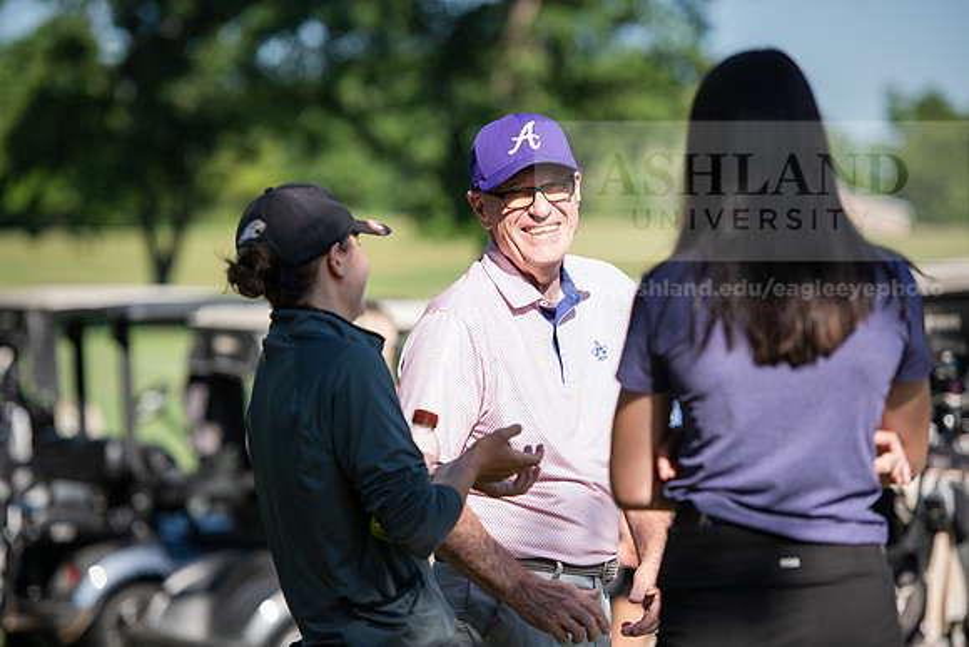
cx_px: 484
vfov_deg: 8.9
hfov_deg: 13.2
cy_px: 324
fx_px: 4173
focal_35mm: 155
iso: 100
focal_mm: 155
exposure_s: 1/500
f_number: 3.5
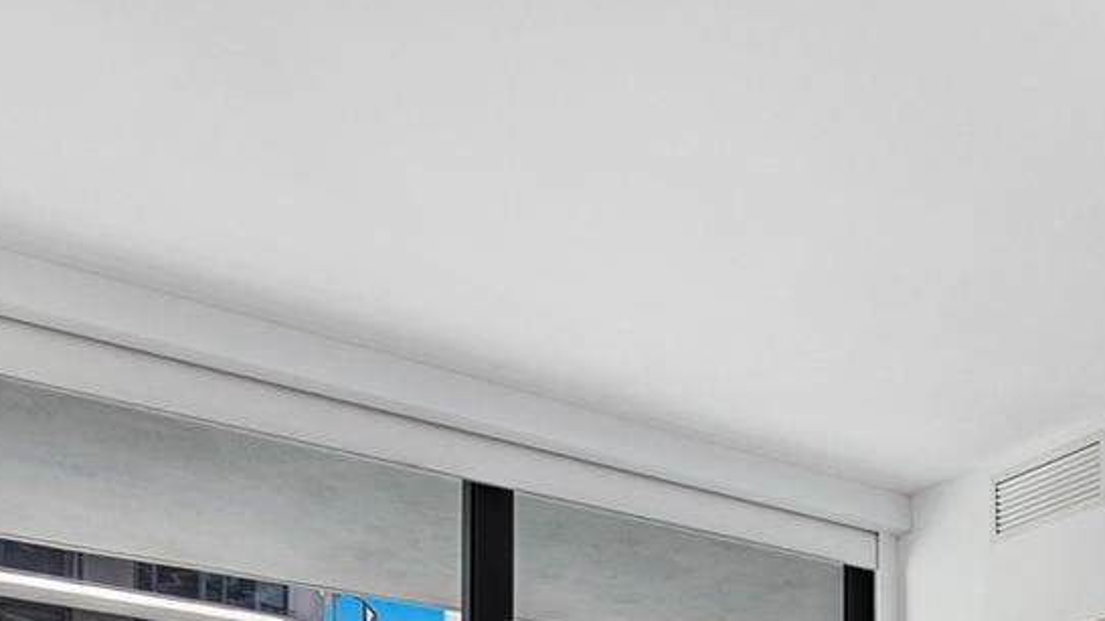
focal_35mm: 43
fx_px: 1260
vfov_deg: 22.3
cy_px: 959
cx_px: 1022
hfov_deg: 42.8
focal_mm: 7
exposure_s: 1/25
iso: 100
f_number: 5
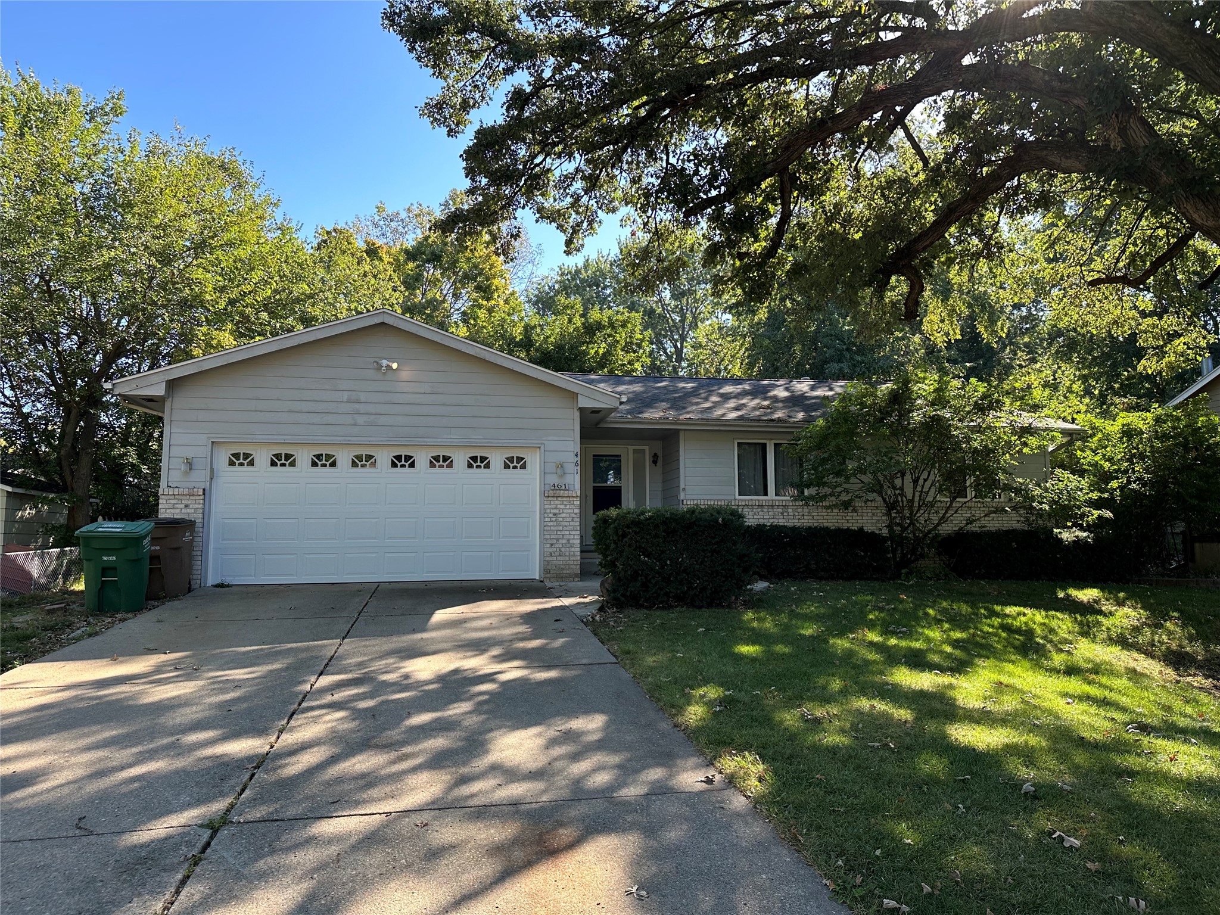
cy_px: 458
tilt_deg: +6.2
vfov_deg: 56.8
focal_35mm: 24
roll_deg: +0.4
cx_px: 610
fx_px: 846
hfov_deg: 71.6
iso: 80
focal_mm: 6.86
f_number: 1.78
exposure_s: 1/650
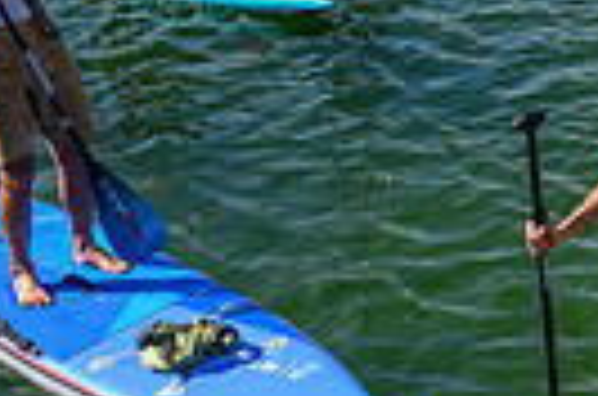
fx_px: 1740
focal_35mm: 105
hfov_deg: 16.7
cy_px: 216
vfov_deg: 13.0
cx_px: 1025
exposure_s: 1/400
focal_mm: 24
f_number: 10
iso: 200
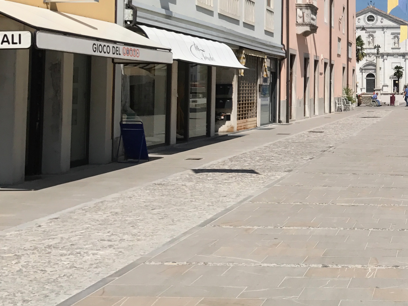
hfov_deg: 29.5
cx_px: 431
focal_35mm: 60
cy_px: 49
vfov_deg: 23.9
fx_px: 707
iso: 20
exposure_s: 1/4000
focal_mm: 3.99
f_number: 1.8
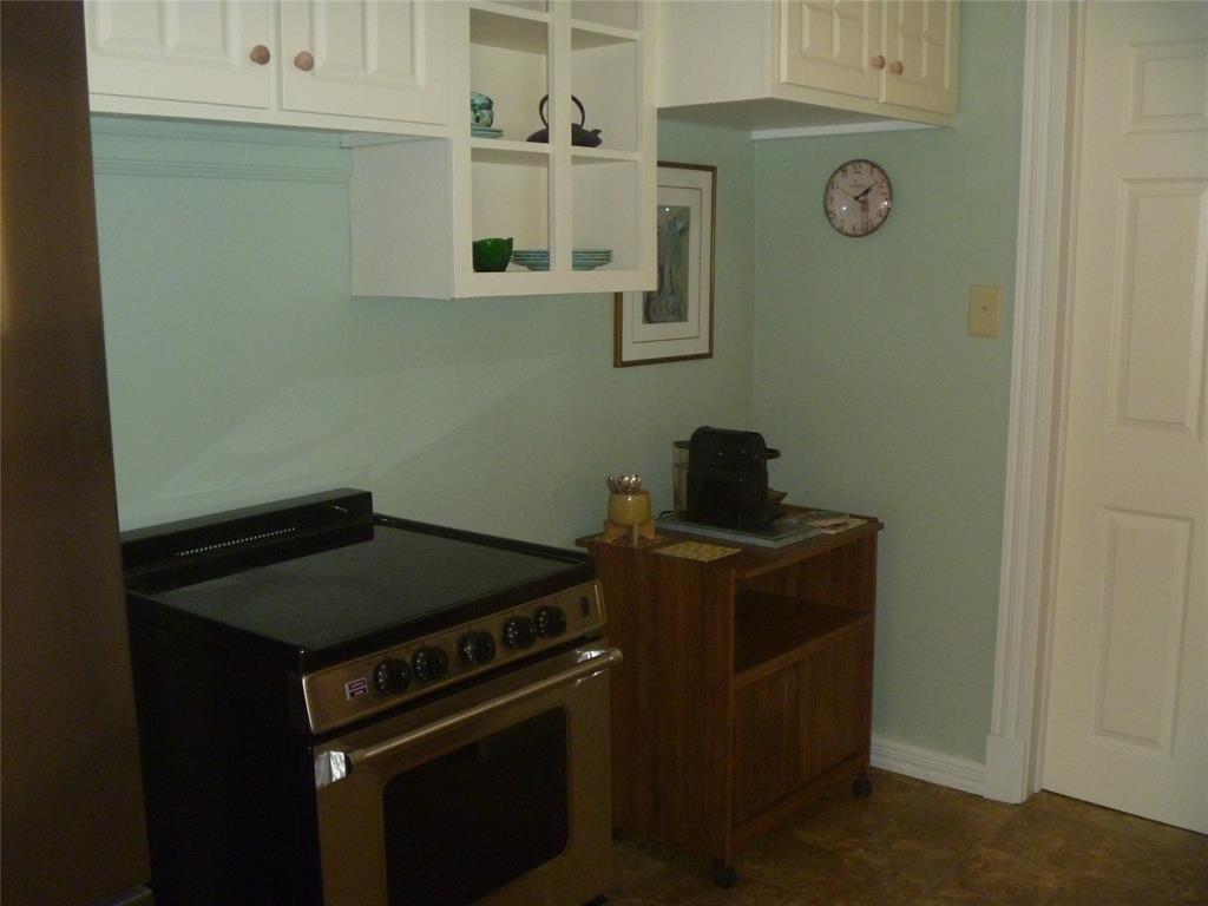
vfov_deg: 40.7
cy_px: 453
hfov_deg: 52.6
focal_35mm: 35
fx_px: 1221
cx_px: 604
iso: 400
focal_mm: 6.3
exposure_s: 1/30
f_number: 3.5
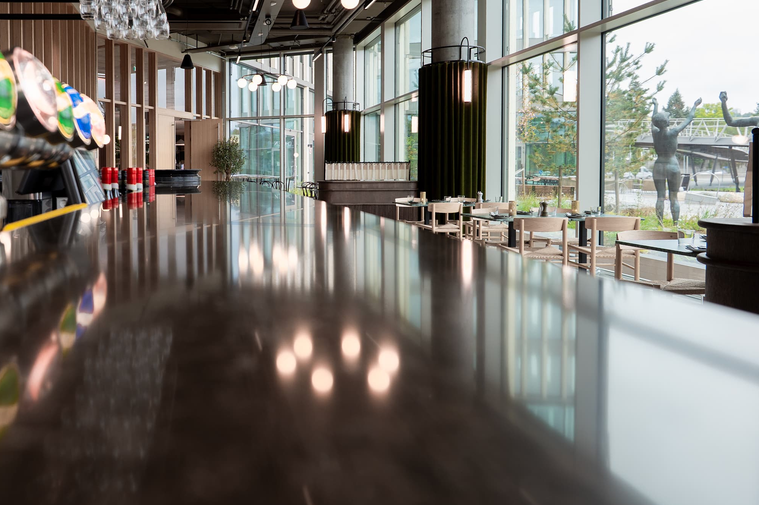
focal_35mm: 24
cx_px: 250
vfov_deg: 52.2
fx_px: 506
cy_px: 172
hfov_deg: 71.5
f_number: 4
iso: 125
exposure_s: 1/40
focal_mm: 16
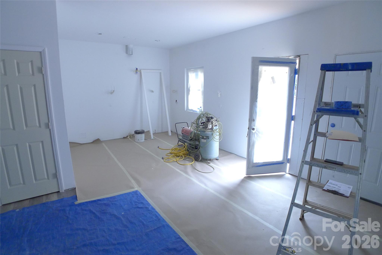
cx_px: 191
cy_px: 128
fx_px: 255
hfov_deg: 73.7
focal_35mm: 24
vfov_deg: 53.1
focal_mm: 5.1
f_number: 2
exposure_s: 1/50
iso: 400
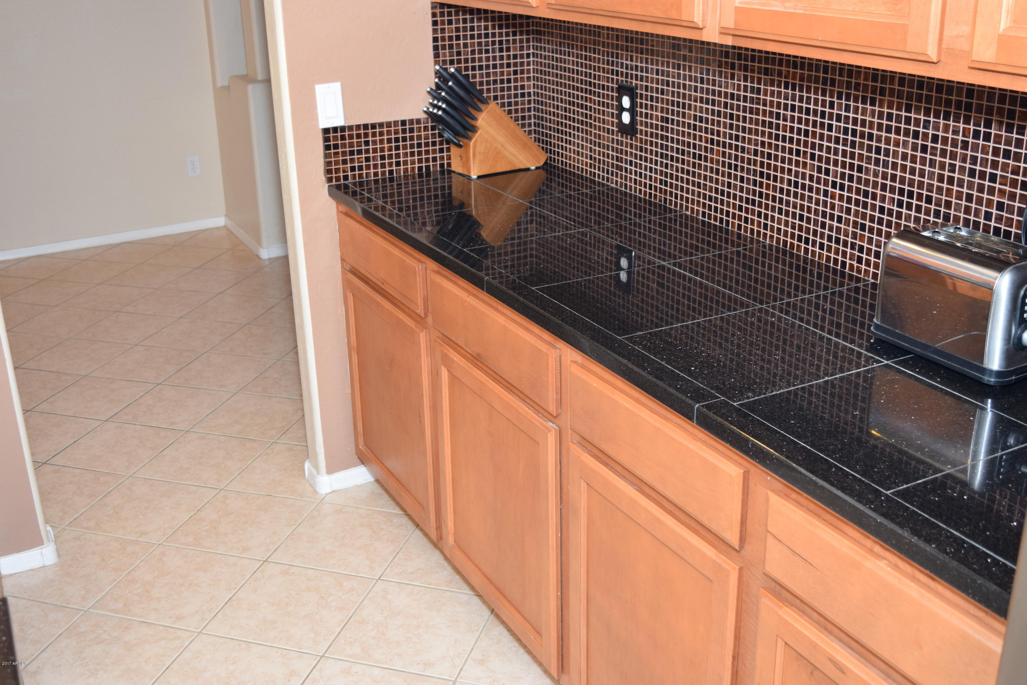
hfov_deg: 49.6
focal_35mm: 39
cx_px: 514
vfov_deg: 34.2
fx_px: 1112
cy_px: 342
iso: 800
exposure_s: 1/100
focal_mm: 26
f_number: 5
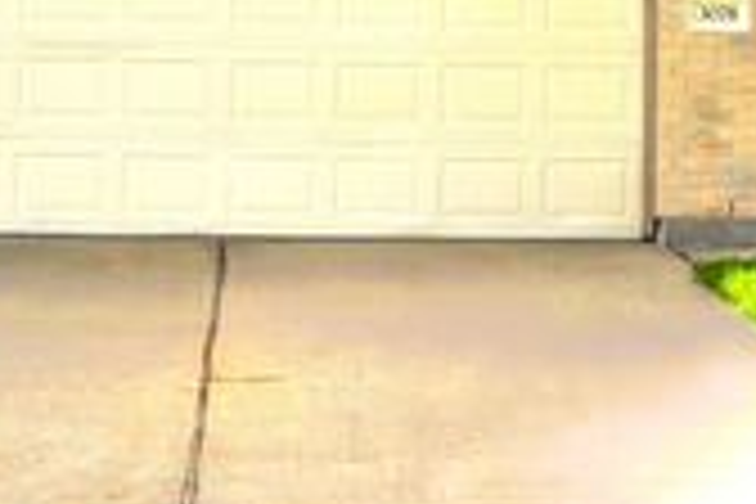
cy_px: -122
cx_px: 418
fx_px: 2247
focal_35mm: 107
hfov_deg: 19.1
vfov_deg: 12.5
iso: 400
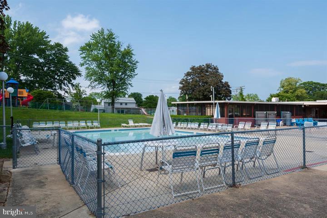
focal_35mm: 24
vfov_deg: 53.1
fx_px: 218
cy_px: 109
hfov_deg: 73.8
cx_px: 164
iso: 250
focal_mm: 24
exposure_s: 1/125
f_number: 16
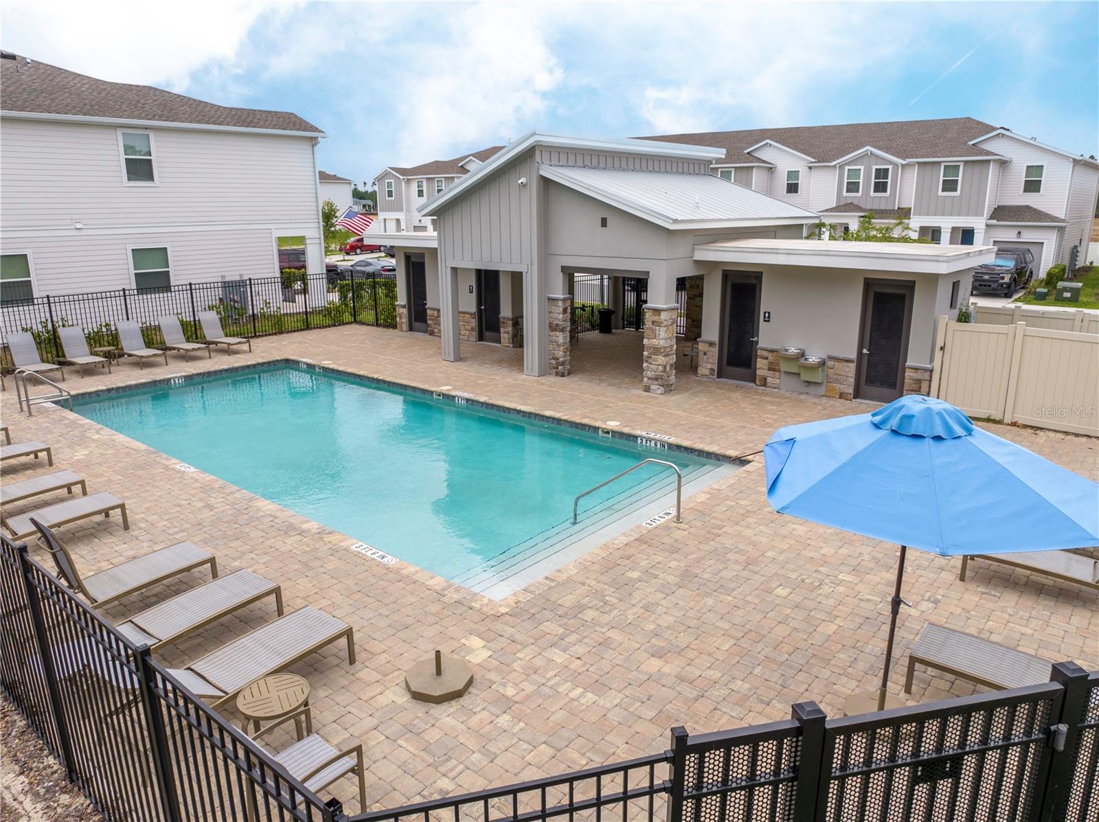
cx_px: 550
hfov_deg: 71.6
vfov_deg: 56.7
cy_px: 411
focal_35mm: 24
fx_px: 761
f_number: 2.8
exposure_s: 1/1250
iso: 100
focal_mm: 12.29
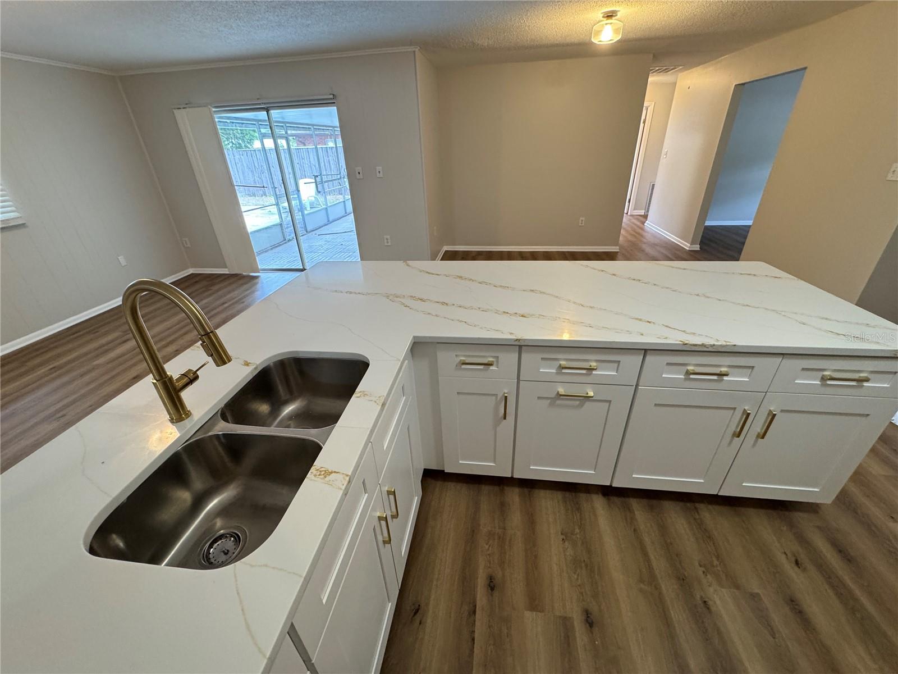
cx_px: 449
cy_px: 337
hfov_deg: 102.1
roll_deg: +2.6
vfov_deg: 85.7
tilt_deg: -28.9
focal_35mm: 14
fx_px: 363
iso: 250
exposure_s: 1/60
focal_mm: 2.22
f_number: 2.2
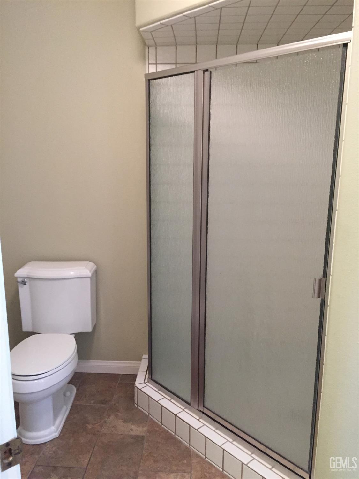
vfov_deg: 61.7
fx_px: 401
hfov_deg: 48.2
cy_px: 240
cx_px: 180
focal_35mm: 29
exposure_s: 1/24
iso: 250
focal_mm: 4.15
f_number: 2.2
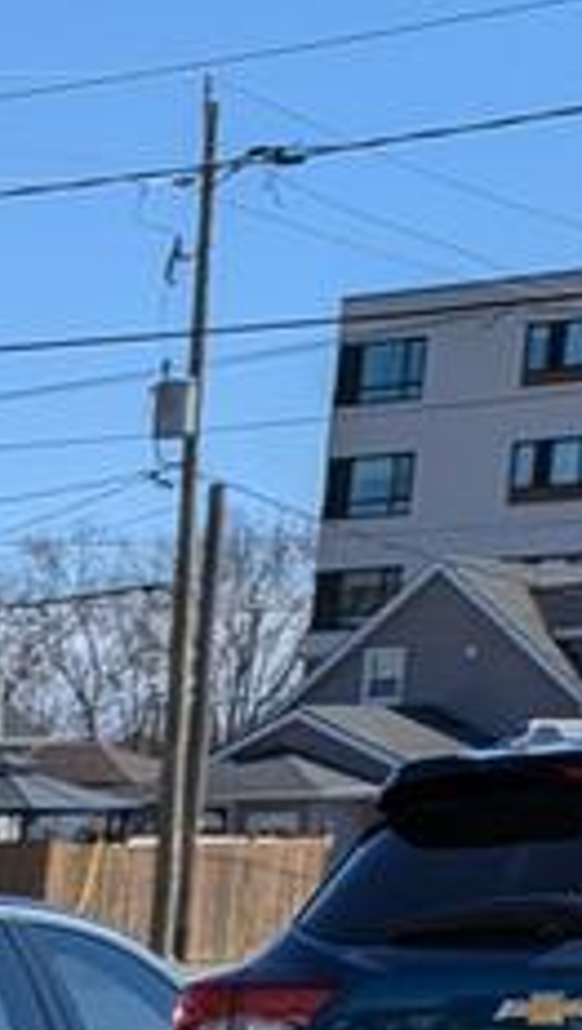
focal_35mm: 150
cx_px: -1393
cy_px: 2020
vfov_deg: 12.7
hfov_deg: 7.0
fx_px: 4103
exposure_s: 1/4444
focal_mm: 5.43
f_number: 1.89
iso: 48
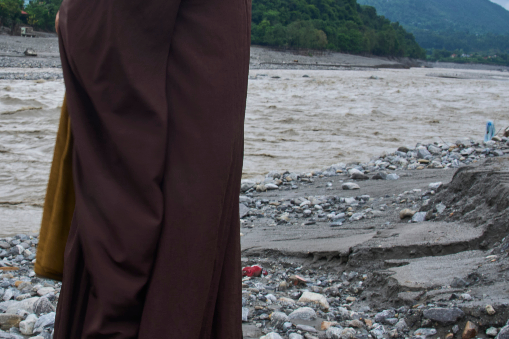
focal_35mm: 55
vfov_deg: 24.5
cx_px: 170
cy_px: 125
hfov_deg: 35.9
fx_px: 778
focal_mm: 24
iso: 100
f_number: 13
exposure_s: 1/80
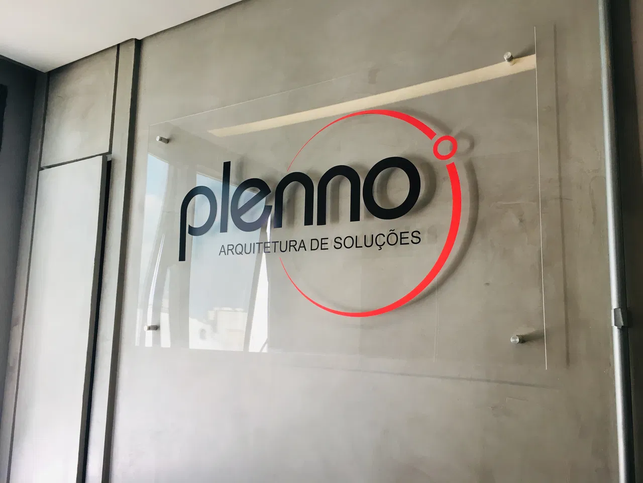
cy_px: 242
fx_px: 539
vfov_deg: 48.2
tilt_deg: +8.3
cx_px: 322
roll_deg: -1.4
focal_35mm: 29
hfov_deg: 61.7
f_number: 2.2
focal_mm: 4.15
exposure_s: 1/40
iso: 25
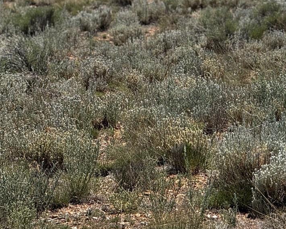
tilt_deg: -0.5
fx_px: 2244
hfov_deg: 7.2
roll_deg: -1.3
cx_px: 323
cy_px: 14
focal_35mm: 265
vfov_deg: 5.8
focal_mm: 15.66
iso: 50
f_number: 2.8
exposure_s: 1/1546
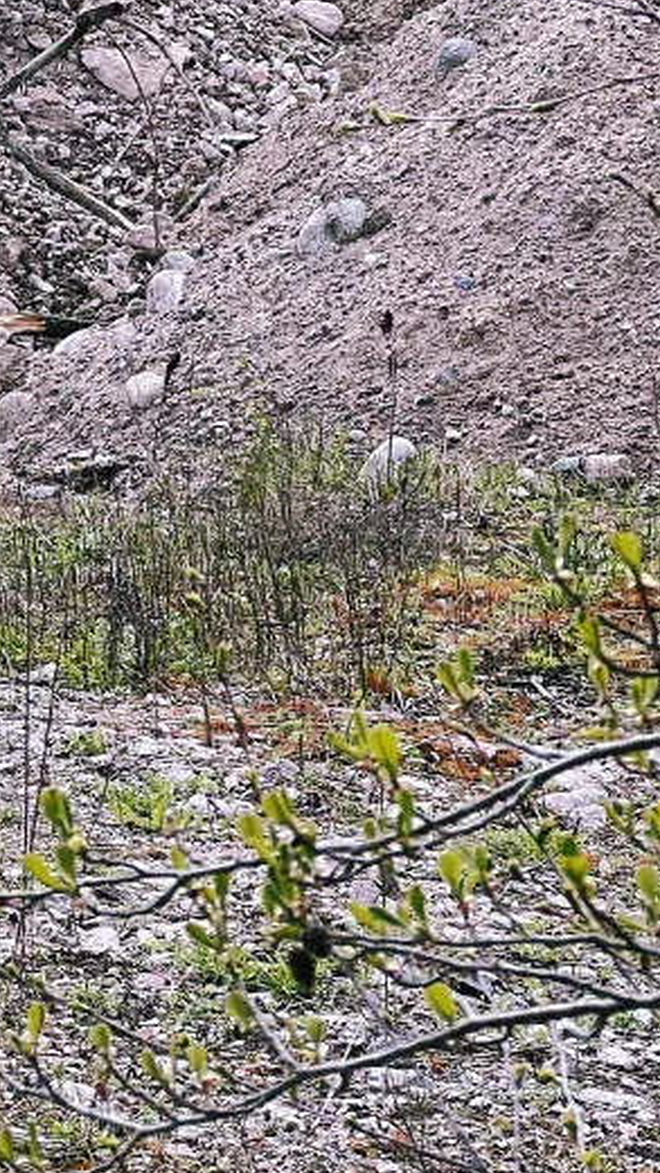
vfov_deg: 10.4
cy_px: 205
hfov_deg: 5.9
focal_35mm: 206
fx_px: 6410
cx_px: -153
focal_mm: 9
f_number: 2.8
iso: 32
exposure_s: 1/187
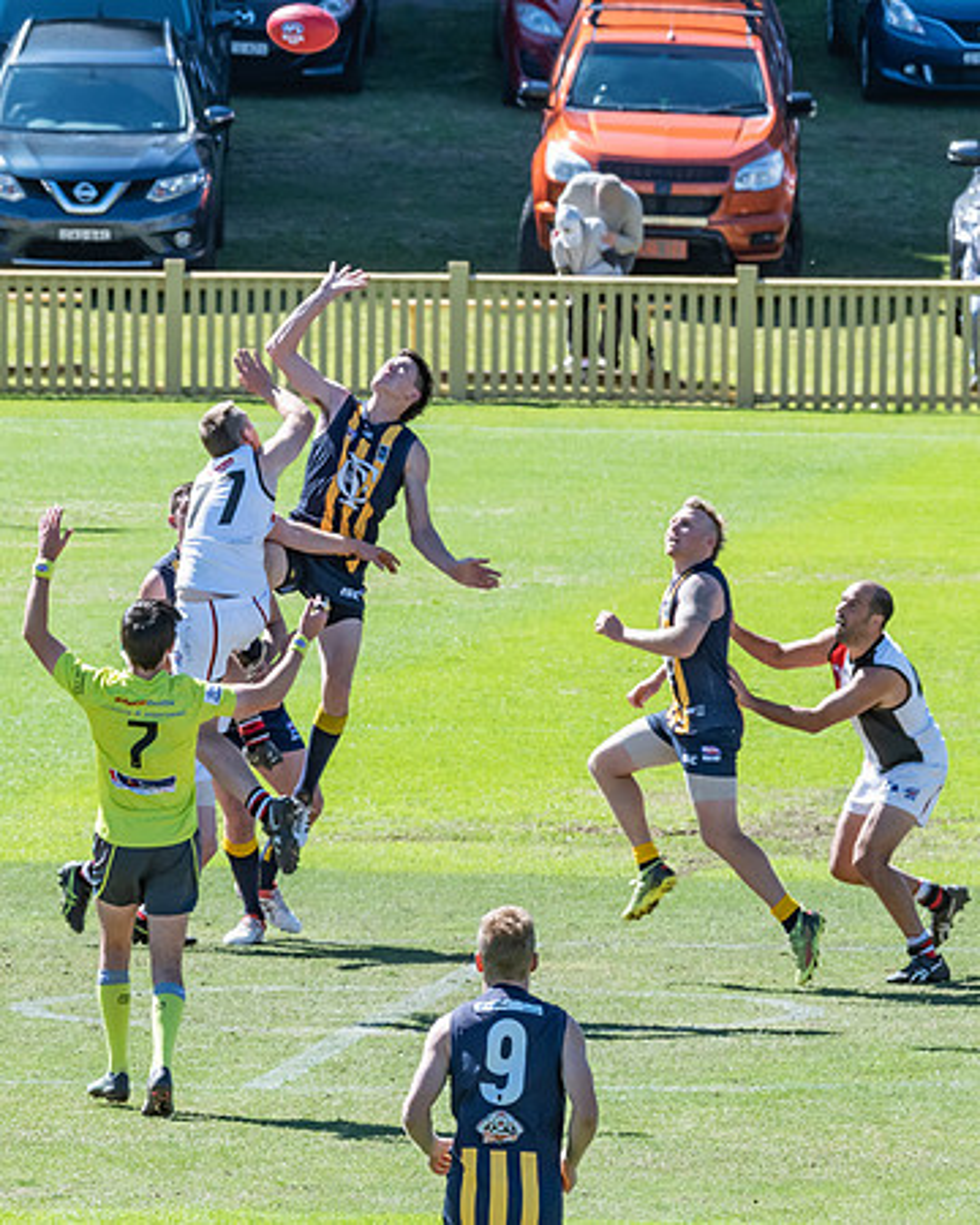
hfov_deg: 2.4
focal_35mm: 633
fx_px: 22967
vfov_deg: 3.1
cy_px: 612
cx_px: 298
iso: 800
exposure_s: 1/640
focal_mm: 300
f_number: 14
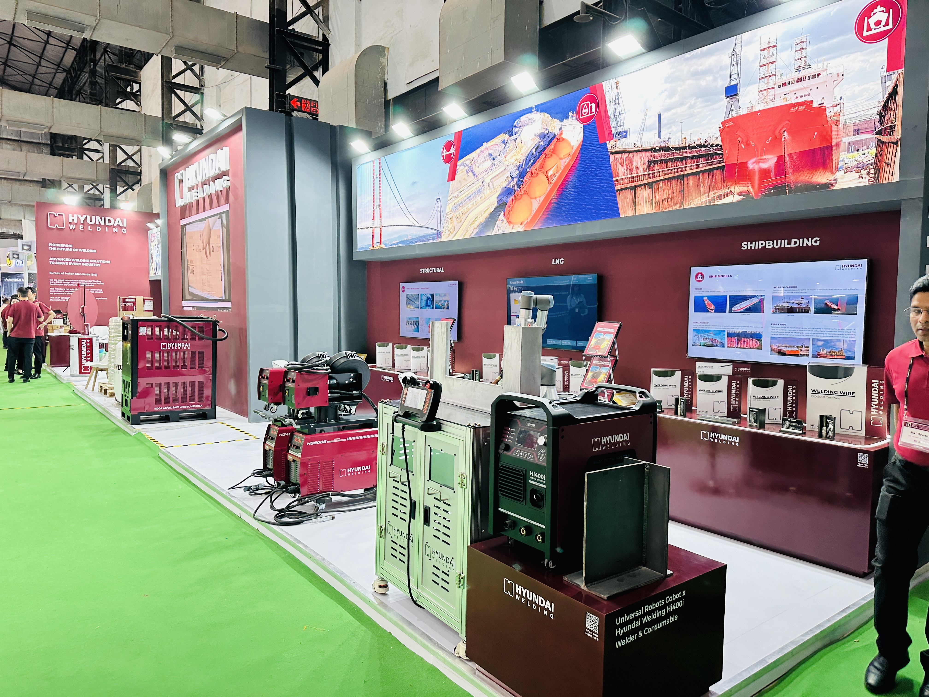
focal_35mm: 24
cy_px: 348
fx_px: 644
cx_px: 464
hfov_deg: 71.6
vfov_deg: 56.8
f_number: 1.78
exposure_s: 1/100
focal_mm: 6.86
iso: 160
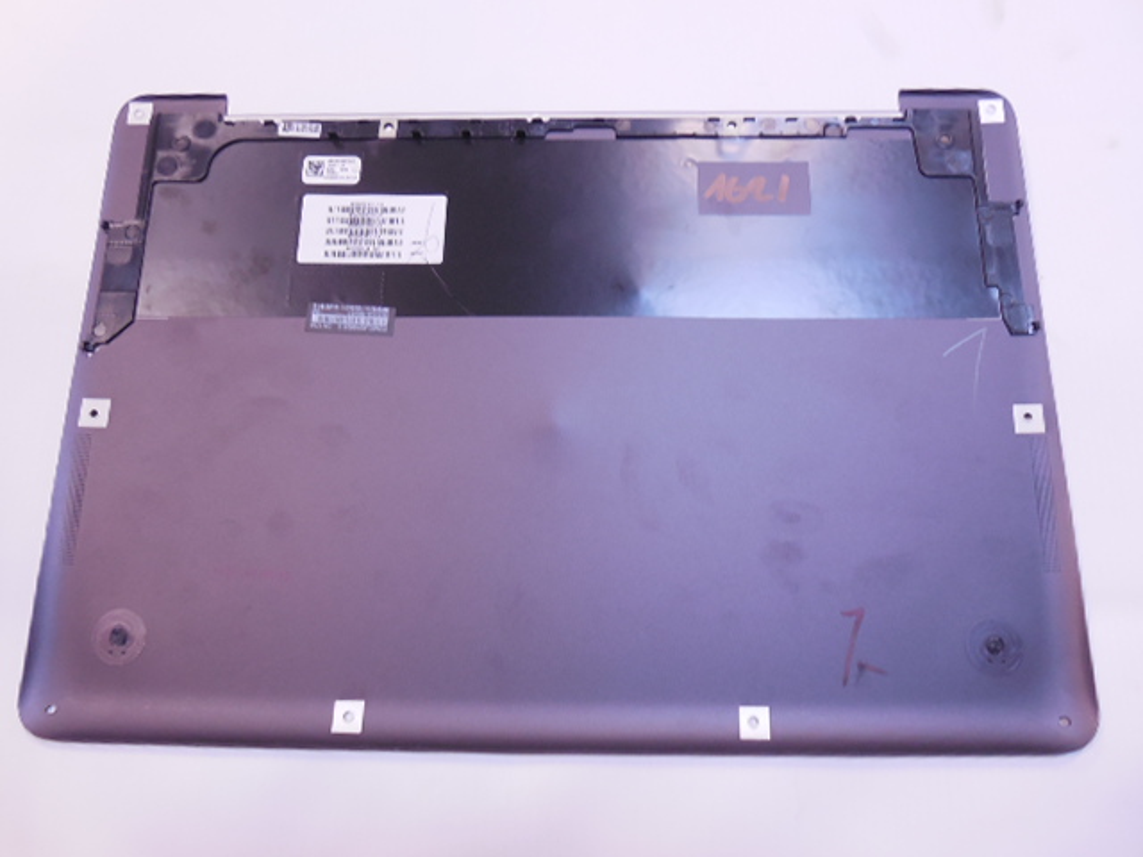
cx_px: 572
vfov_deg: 53.1
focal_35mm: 26
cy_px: 428
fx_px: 859
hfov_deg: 67.3
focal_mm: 4.6
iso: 400
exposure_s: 1/25
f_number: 3.5
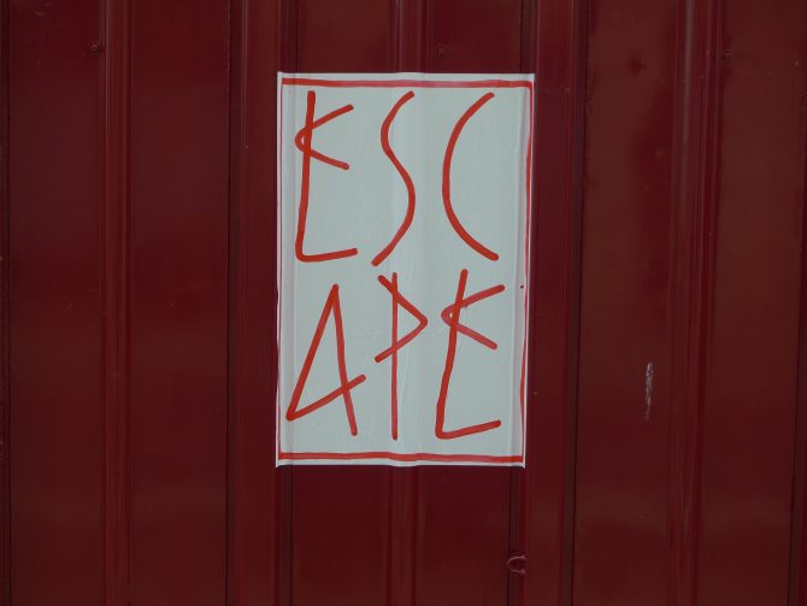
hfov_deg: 32.2
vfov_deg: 24.4
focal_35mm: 60
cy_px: 303
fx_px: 1399
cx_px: 404
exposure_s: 1/250
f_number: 2.8
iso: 80
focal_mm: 12.8
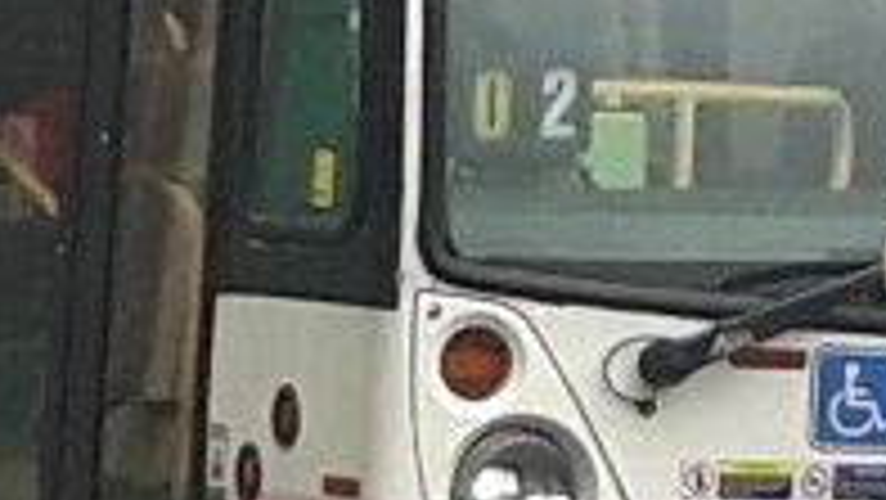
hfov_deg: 12.2
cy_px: -59
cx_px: 558
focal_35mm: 176
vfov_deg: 6.9
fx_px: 4136
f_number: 1.9
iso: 40
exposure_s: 1/484
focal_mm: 3.7
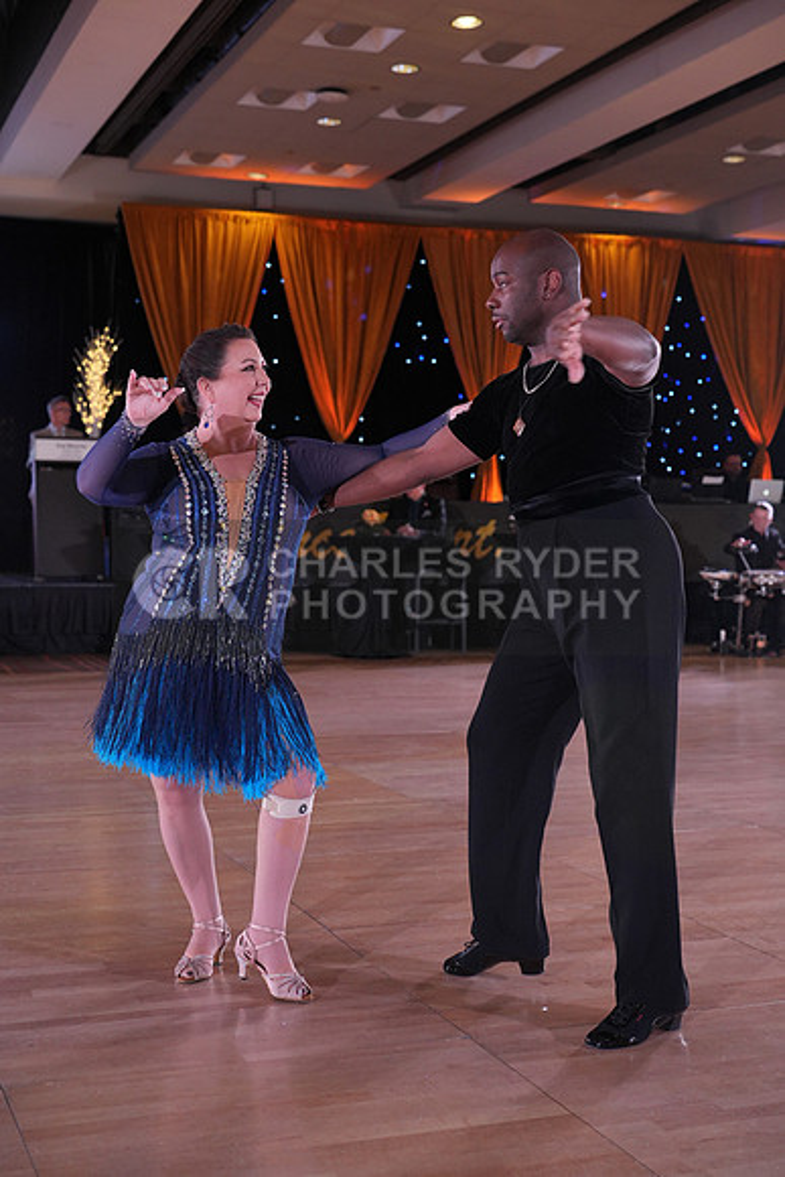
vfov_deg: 39.6
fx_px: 1634
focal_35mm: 50
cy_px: 588
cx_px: 392
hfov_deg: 27.0
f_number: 4
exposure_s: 1/400
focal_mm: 50
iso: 1250
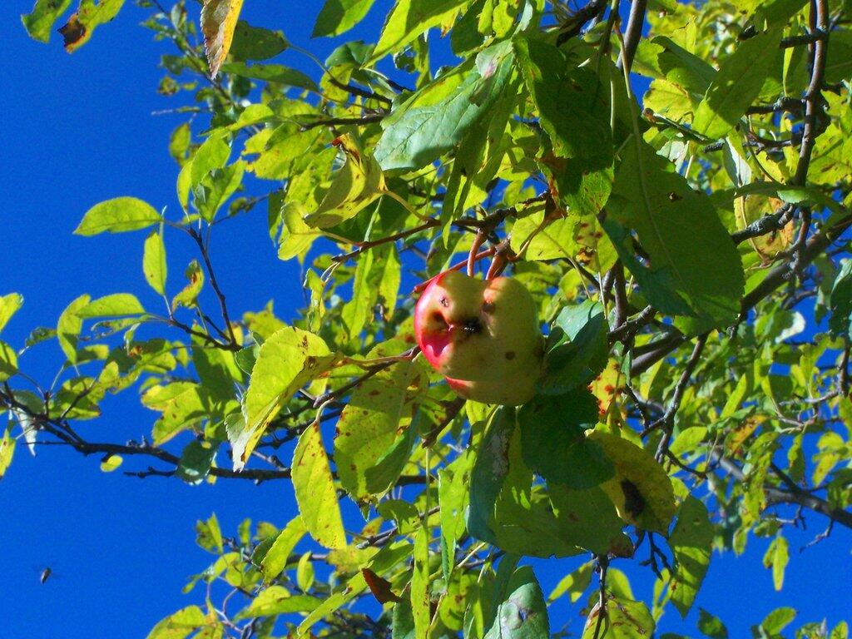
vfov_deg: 14.1
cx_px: 426
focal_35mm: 105
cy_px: 320
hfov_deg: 18.7
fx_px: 2584
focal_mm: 17.5
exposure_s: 1/200
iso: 200
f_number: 8
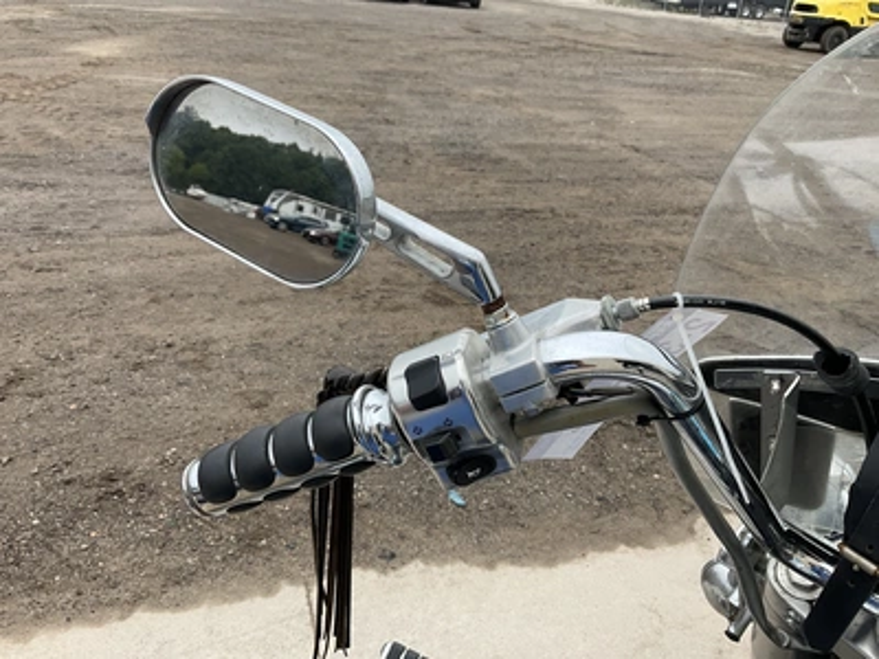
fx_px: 736
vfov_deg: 48.2
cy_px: 330
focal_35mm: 29
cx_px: 440
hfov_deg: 61.7
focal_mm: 3
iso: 20
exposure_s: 1/122
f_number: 1.8
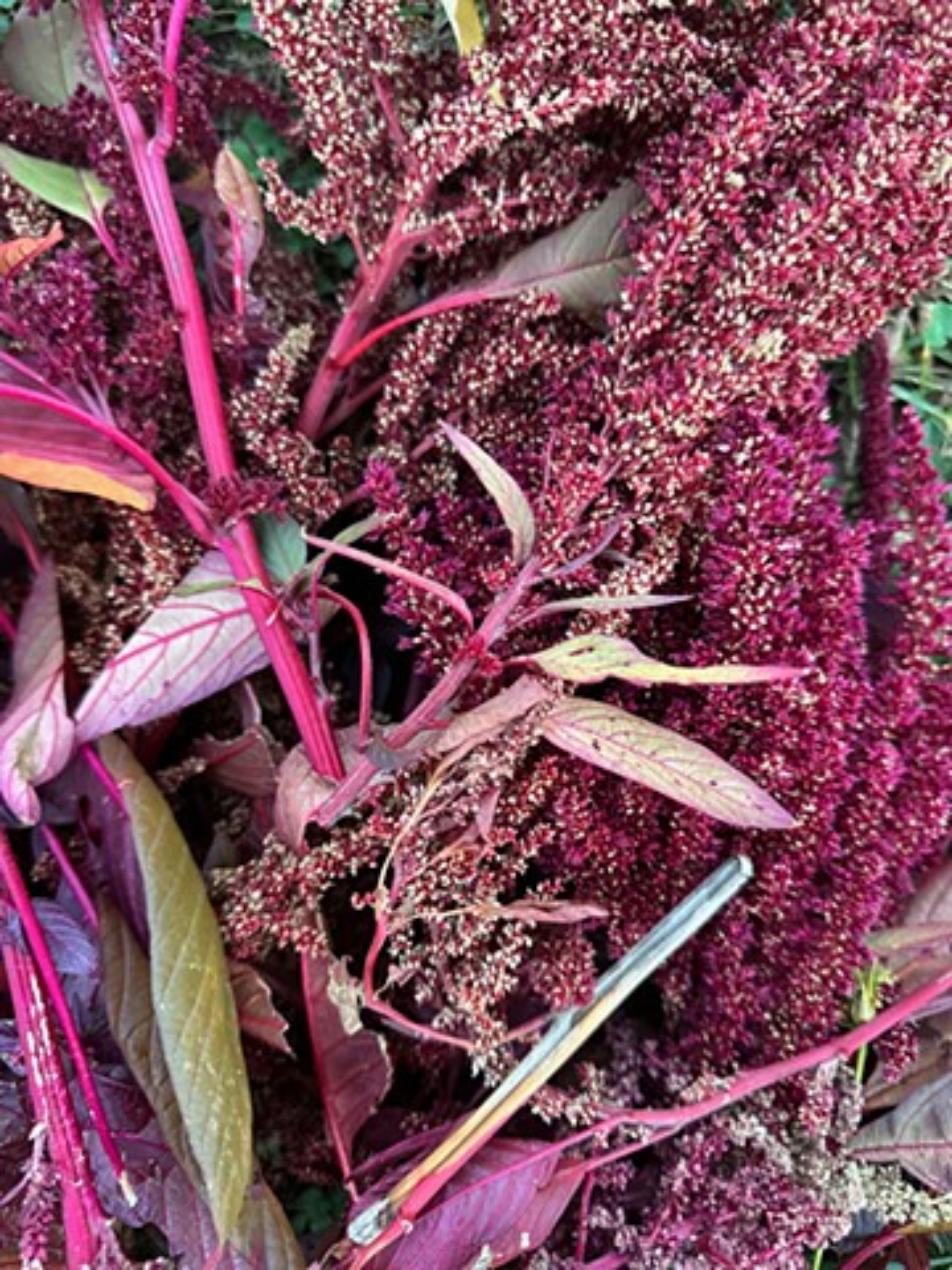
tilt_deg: -85.5
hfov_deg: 56.8
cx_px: 476
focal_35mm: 24
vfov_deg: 71.6
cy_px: 635
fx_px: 880
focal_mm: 6.9
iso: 1000
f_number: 1.8
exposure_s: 1/55
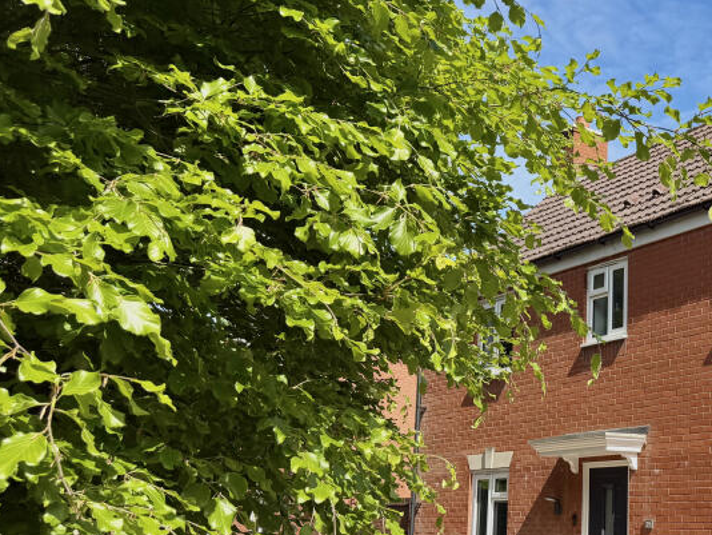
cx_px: 669
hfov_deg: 37.8
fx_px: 947
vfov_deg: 31.4
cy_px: 330
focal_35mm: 46
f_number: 1.78
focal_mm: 6.76
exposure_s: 1/3021
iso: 80
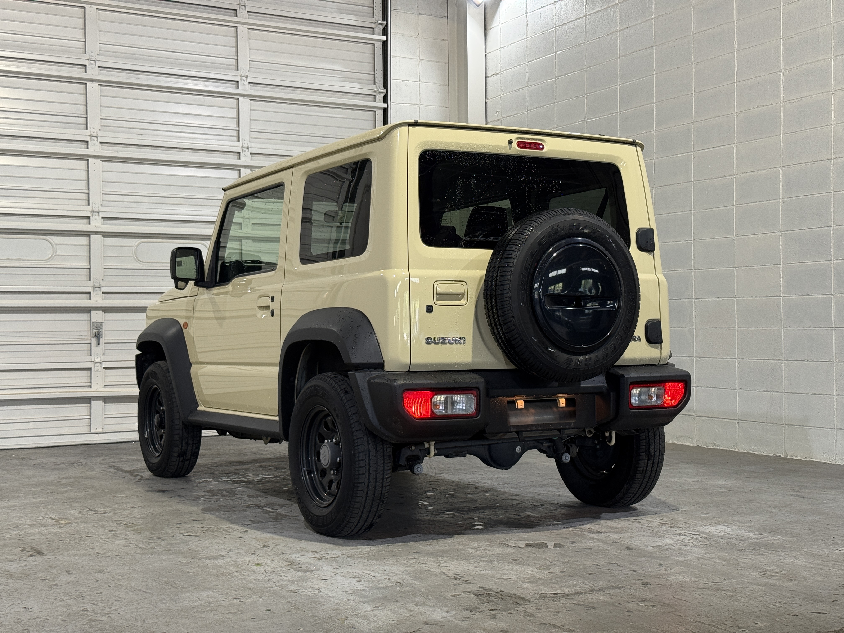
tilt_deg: +0.2
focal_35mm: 48
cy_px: 316
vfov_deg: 30.3
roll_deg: +0.1
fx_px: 1170
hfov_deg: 39.7
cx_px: 422
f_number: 1.78
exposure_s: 1/60
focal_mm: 6.76
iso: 80
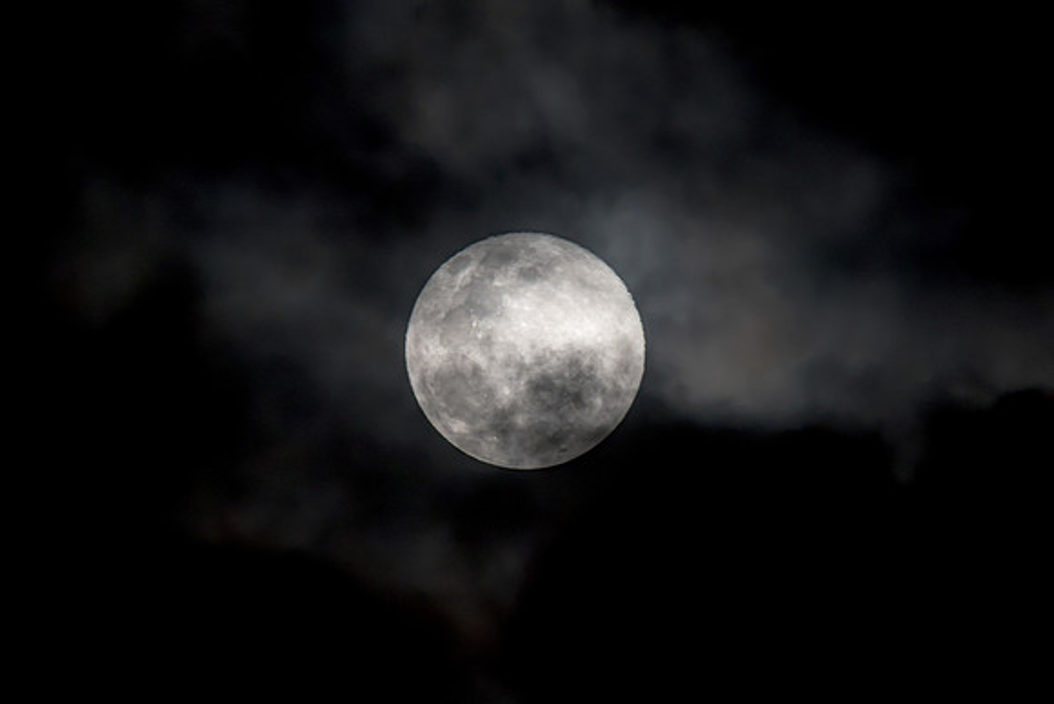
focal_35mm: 897
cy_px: 325
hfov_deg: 2.3
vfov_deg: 1.5
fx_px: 26262
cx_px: 511
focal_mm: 600
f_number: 6.3
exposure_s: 1/100
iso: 400
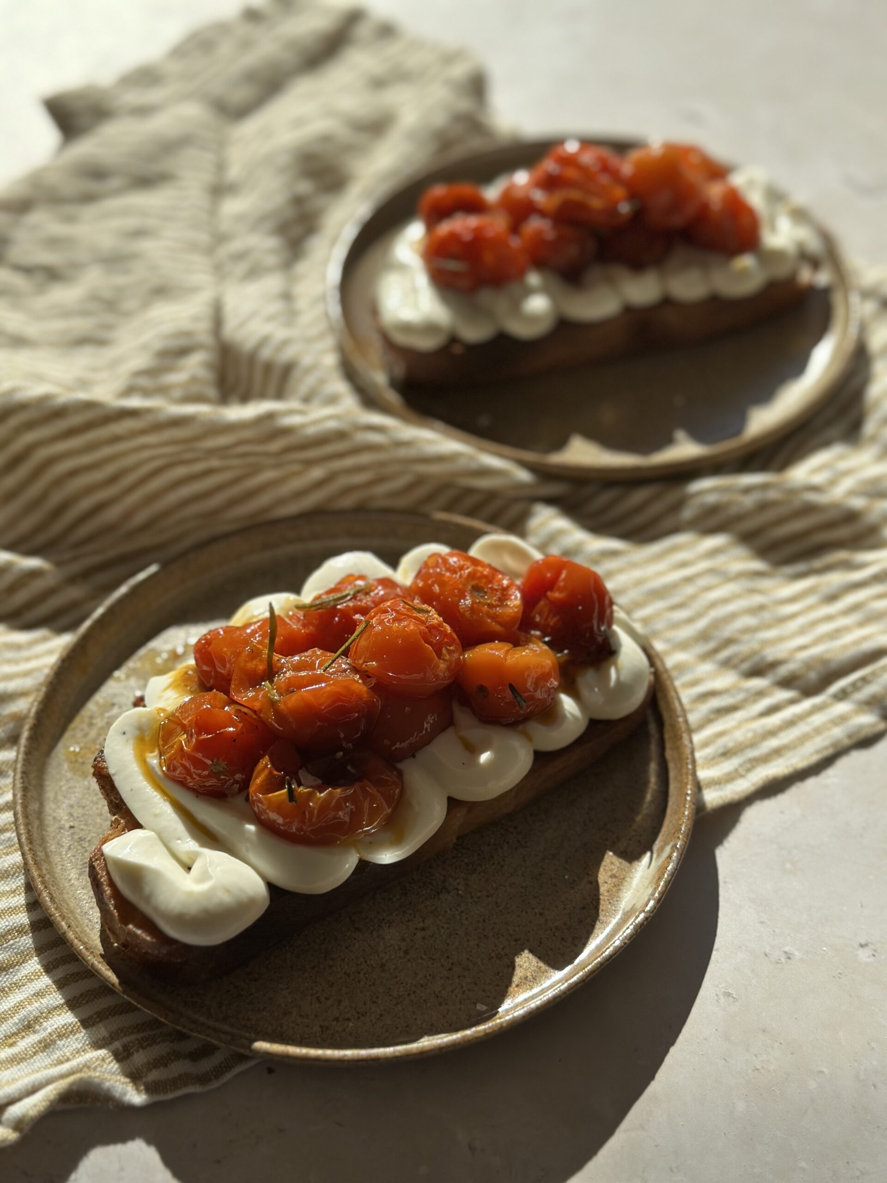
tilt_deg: -47.6
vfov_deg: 39.7
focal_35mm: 48
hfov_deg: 30.3
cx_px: 444
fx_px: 1640
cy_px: 592
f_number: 1.78
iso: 100
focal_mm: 6.86
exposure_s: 1/4367
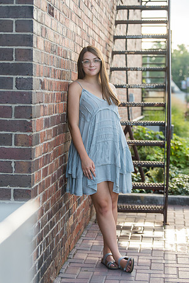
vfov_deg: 23.9
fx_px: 669
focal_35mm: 85
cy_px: 142
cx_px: 94
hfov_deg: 16.1
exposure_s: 1/800
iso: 640
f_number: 4.5
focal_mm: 85
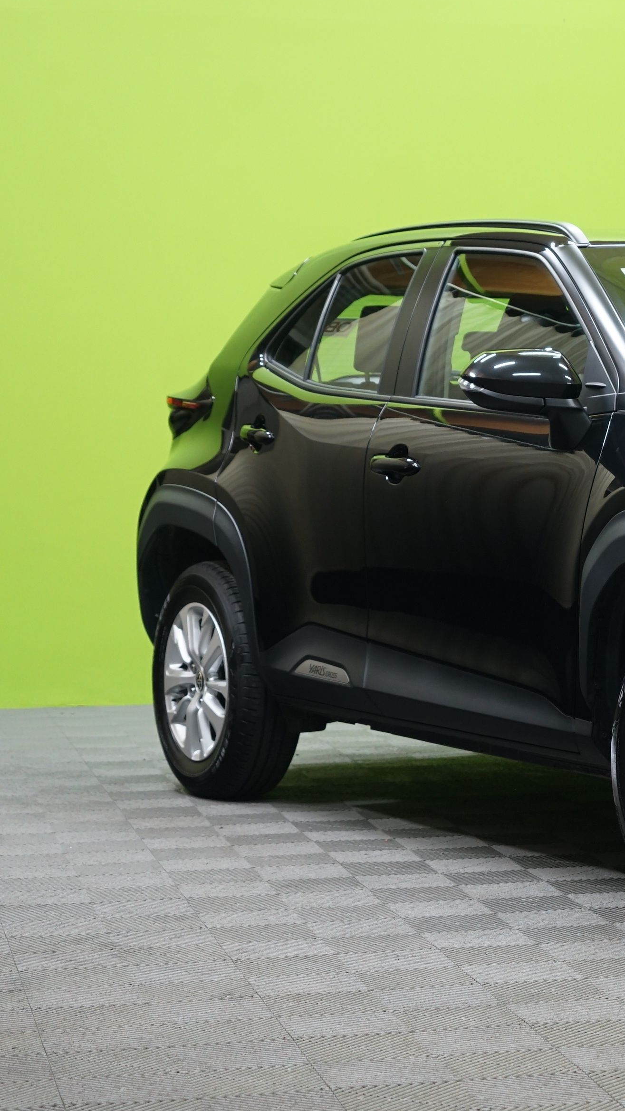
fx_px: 2858
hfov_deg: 12.1
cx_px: 814
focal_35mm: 97
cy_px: 526
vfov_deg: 22.0
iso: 800
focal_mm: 55
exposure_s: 1/20
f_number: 5
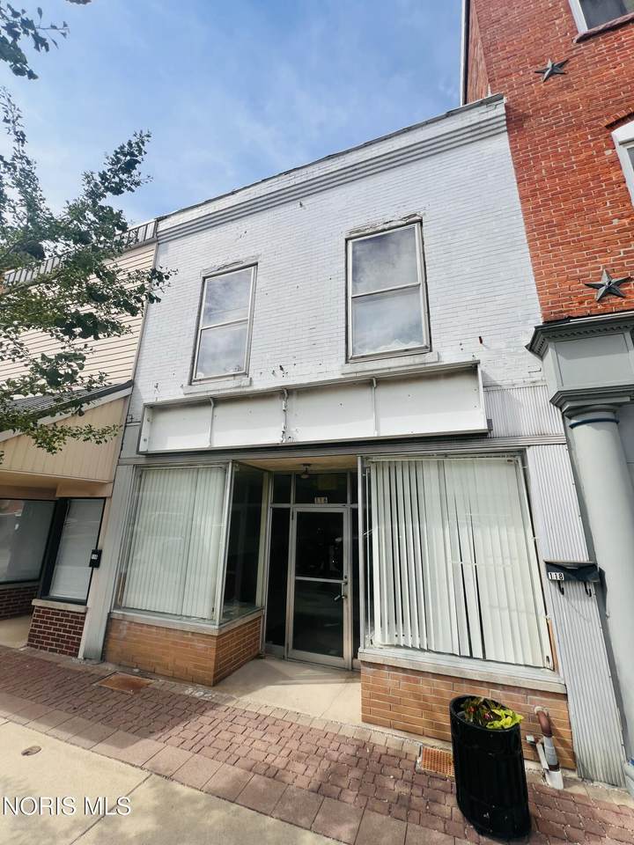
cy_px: 422
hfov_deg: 89.9
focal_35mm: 13
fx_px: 317
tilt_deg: +17.7
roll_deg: -0.1
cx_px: 317
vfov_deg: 106.2
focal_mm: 1.57
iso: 32
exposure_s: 1/1575
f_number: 1.8
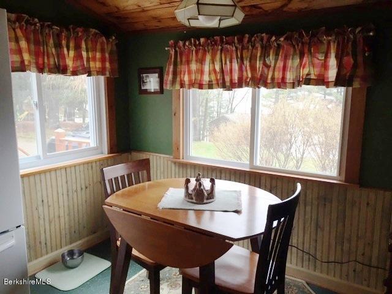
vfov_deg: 48.2
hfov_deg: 61.7
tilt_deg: -9.8
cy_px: 147
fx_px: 328
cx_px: 196
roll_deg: -0.4
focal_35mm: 29
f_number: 2.2
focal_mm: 4.15
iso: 50
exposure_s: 1/30
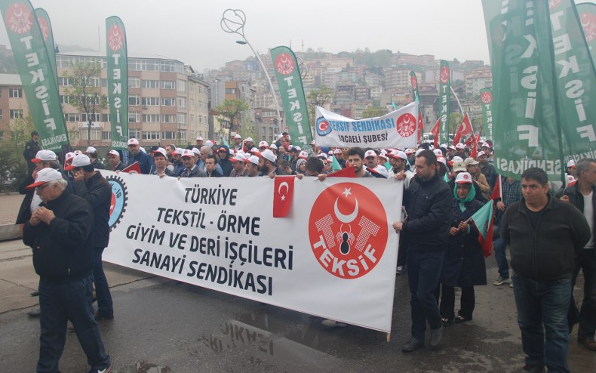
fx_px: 504
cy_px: 177
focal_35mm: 31
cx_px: 301
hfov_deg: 61.2
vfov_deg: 40.6
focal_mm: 20
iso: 100
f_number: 6.3
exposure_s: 1/160
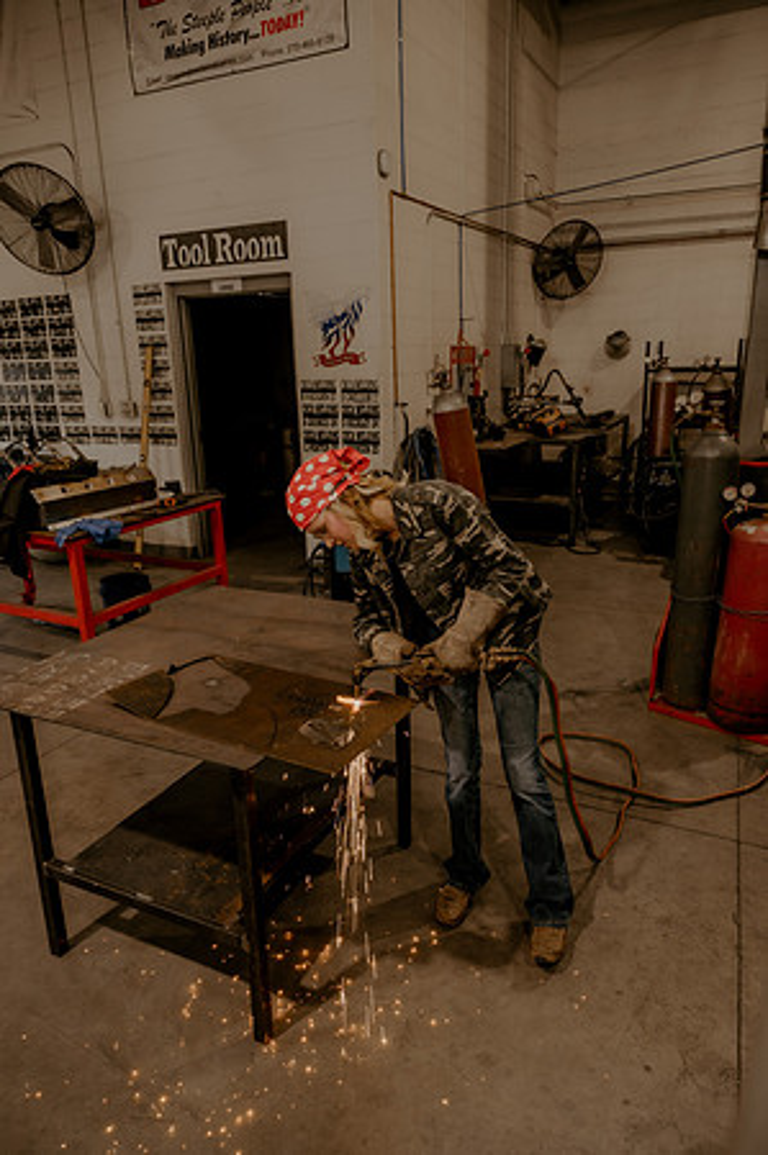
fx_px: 770
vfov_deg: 73.8
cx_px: 384
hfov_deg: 53.0
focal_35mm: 24
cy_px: 578
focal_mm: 24
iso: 1250
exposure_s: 1/125
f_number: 5.6
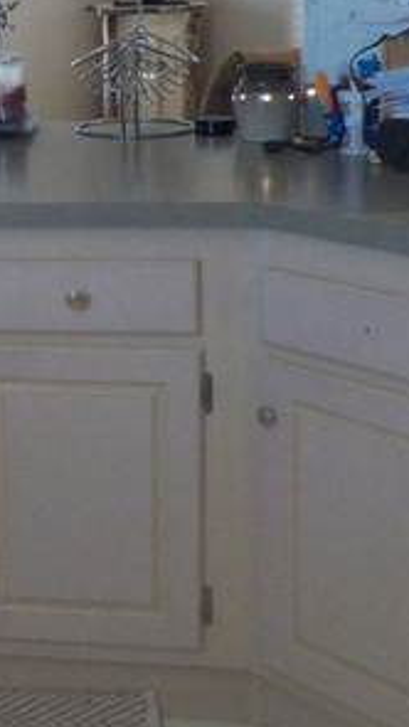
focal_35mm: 71
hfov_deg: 15.9
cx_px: -165
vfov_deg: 29.1
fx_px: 1368
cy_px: 143
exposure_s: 1/25
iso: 400
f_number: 3.3
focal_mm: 4.1
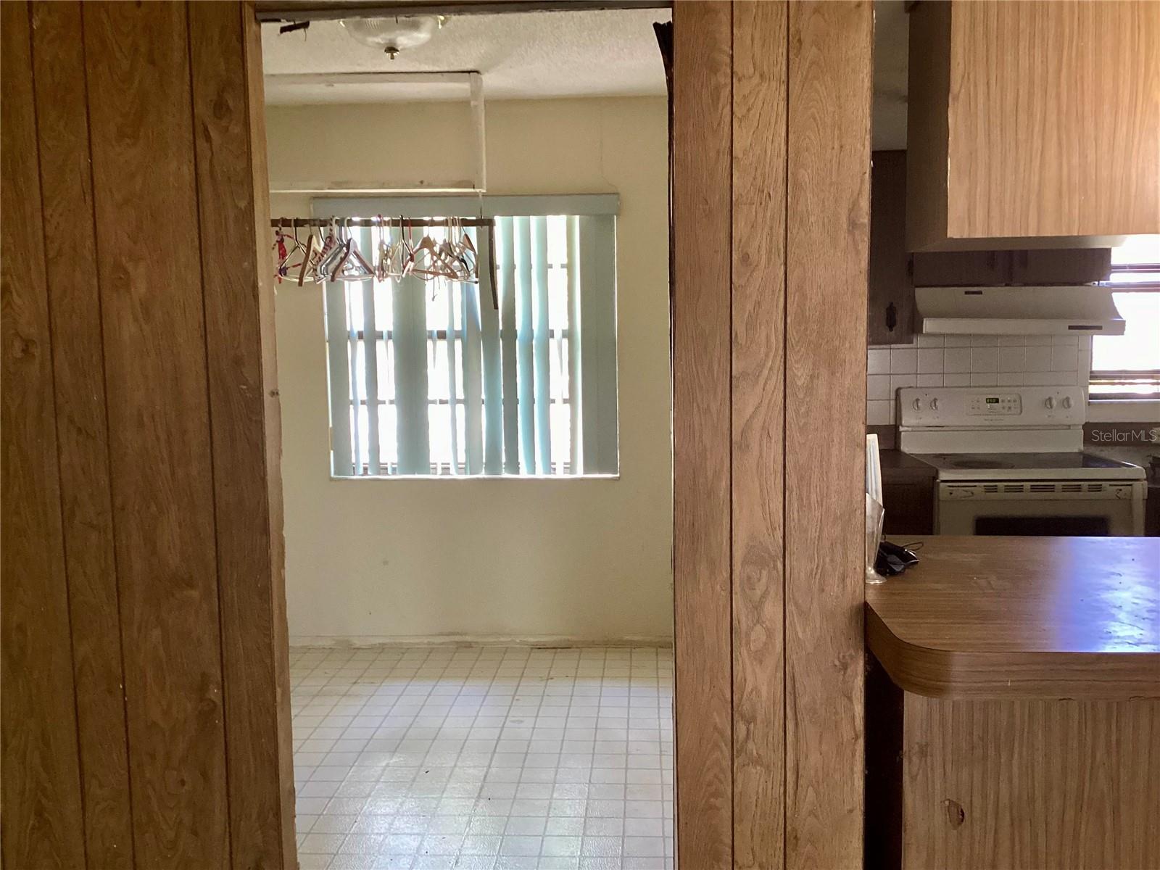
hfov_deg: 58.4
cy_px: 435
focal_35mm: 31
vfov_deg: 45.4
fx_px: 1039
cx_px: 580
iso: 320
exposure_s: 1/60
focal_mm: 3.3
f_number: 2.4
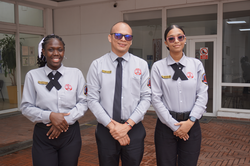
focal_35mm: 40
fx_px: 281
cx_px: 125
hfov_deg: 47.9
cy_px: 83
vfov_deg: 33.0
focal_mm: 27
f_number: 4.5
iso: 100
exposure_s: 1/200
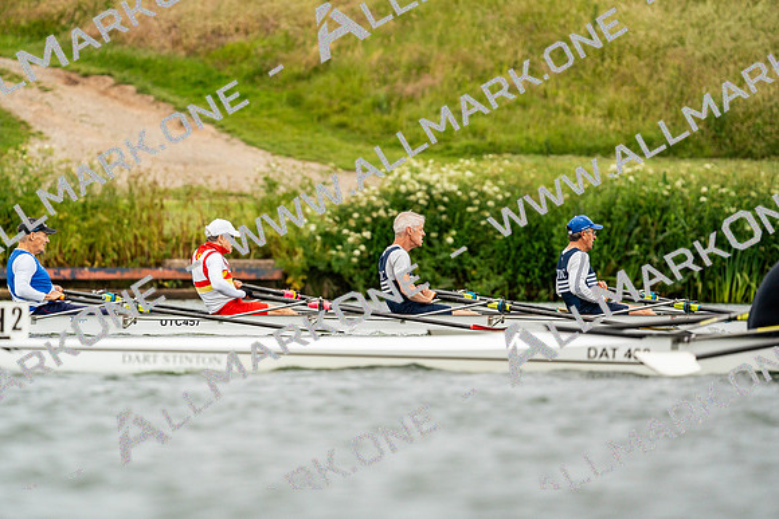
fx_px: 10259
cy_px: 260
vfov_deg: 2.9
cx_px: 390
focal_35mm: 474
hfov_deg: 4.3
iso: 1250
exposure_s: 1/2000
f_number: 6.3
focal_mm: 474
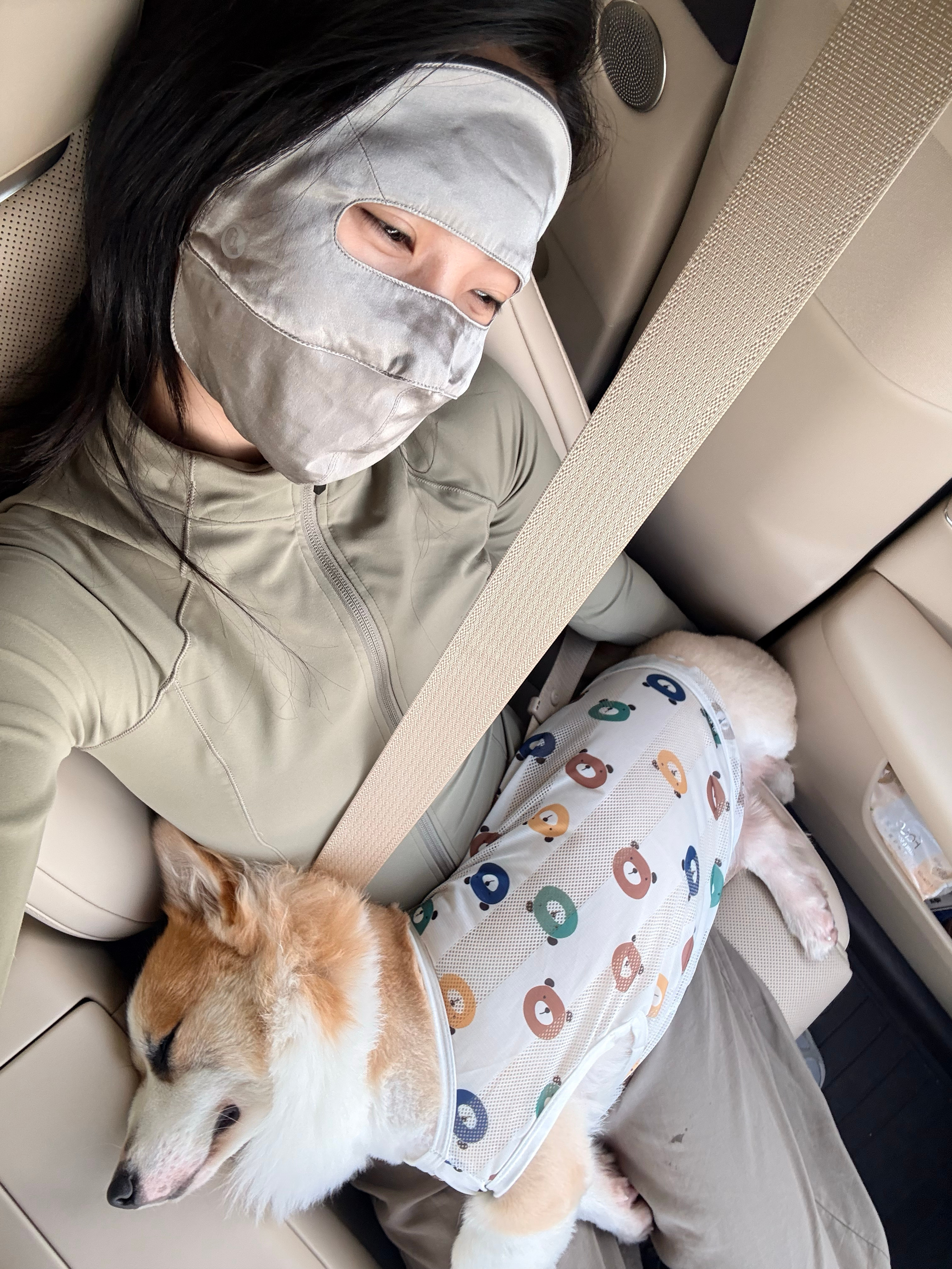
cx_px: 476
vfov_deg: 73.9
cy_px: 634
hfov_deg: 58.9
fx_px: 843
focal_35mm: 23
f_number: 1.9
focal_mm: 2.69
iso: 64
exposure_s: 1/122
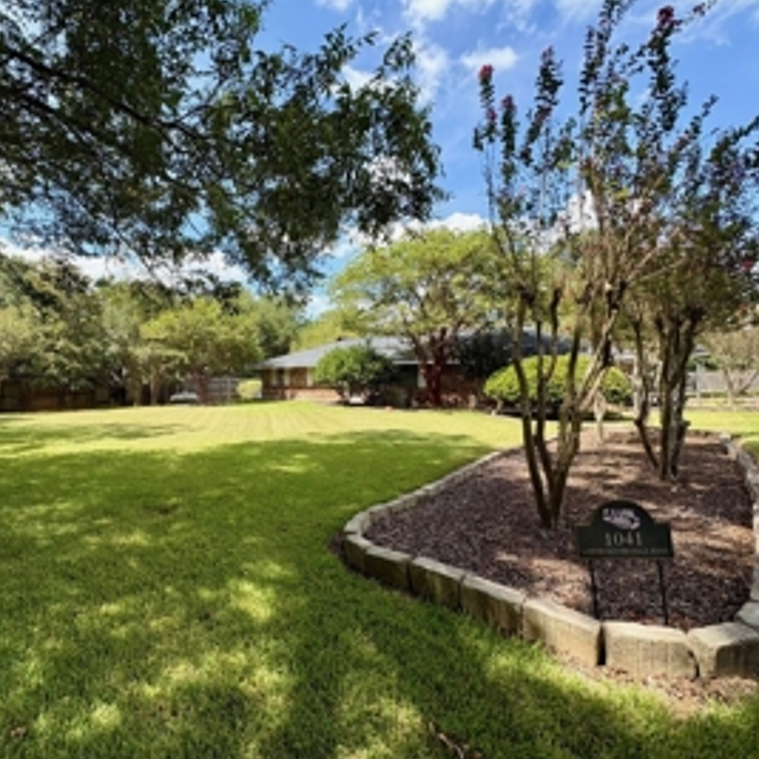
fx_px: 422
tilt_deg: -0.2
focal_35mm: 17
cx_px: 252
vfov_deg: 84.0
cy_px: 382
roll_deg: +0.9
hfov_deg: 81.1
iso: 64
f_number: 2.2
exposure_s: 1/910
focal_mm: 2.22
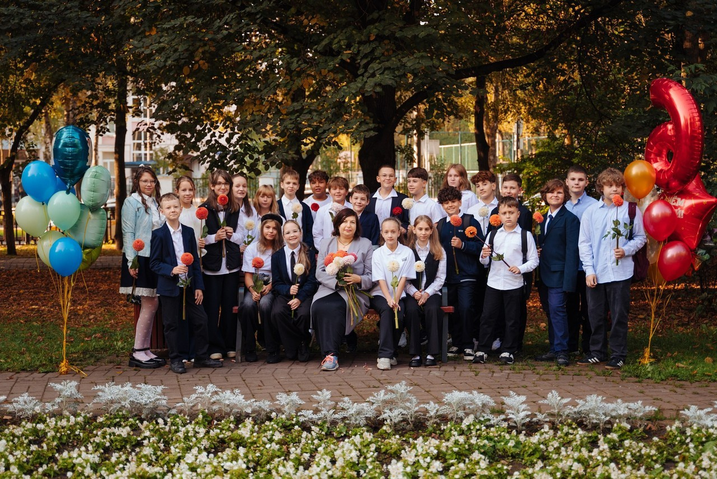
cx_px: 337
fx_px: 1038
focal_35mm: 52
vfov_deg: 26.0
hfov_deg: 38.1
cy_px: 239
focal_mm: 49
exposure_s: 1/500
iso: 400
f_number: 2.8
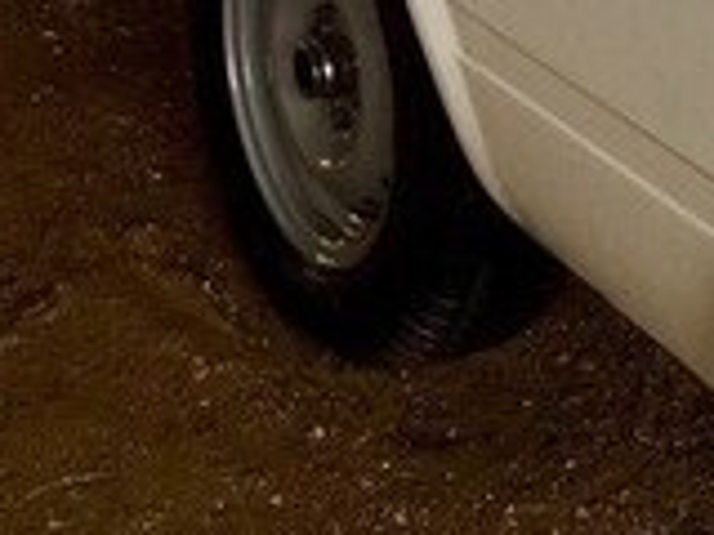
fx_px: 2475
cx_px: 491
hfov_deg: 16.4
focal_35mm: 120
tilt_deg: -15.4
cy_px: -288
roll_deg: -2.9
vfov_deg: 11.8
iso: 32
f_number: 2.2
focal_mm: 4.15
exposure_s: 1/100
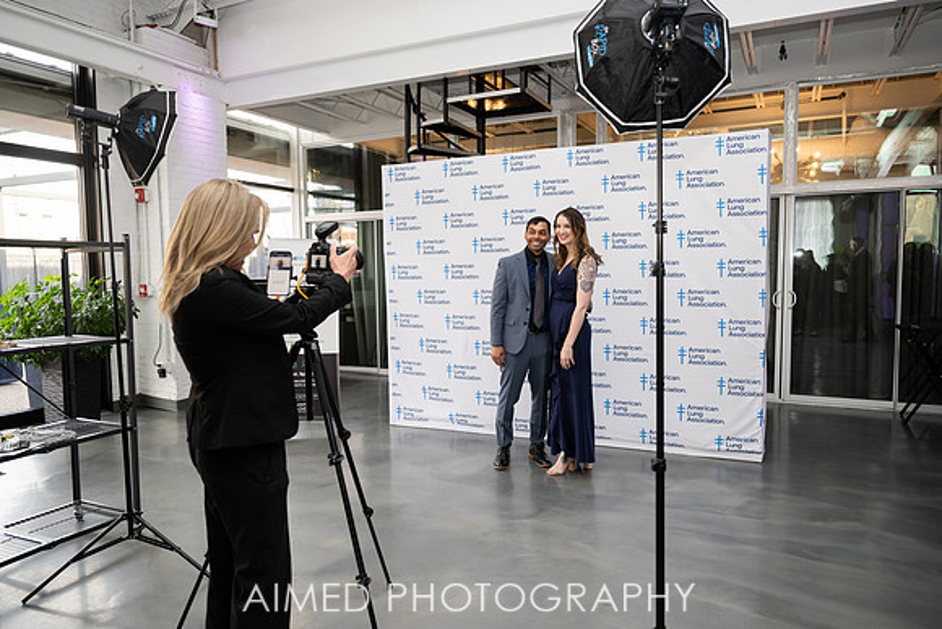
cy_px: 314
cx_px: 461
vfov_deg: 51.4
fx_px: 652
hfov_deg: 71.6
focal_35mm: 25
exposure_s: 1/200
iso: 800
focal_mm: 24
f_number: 2.8
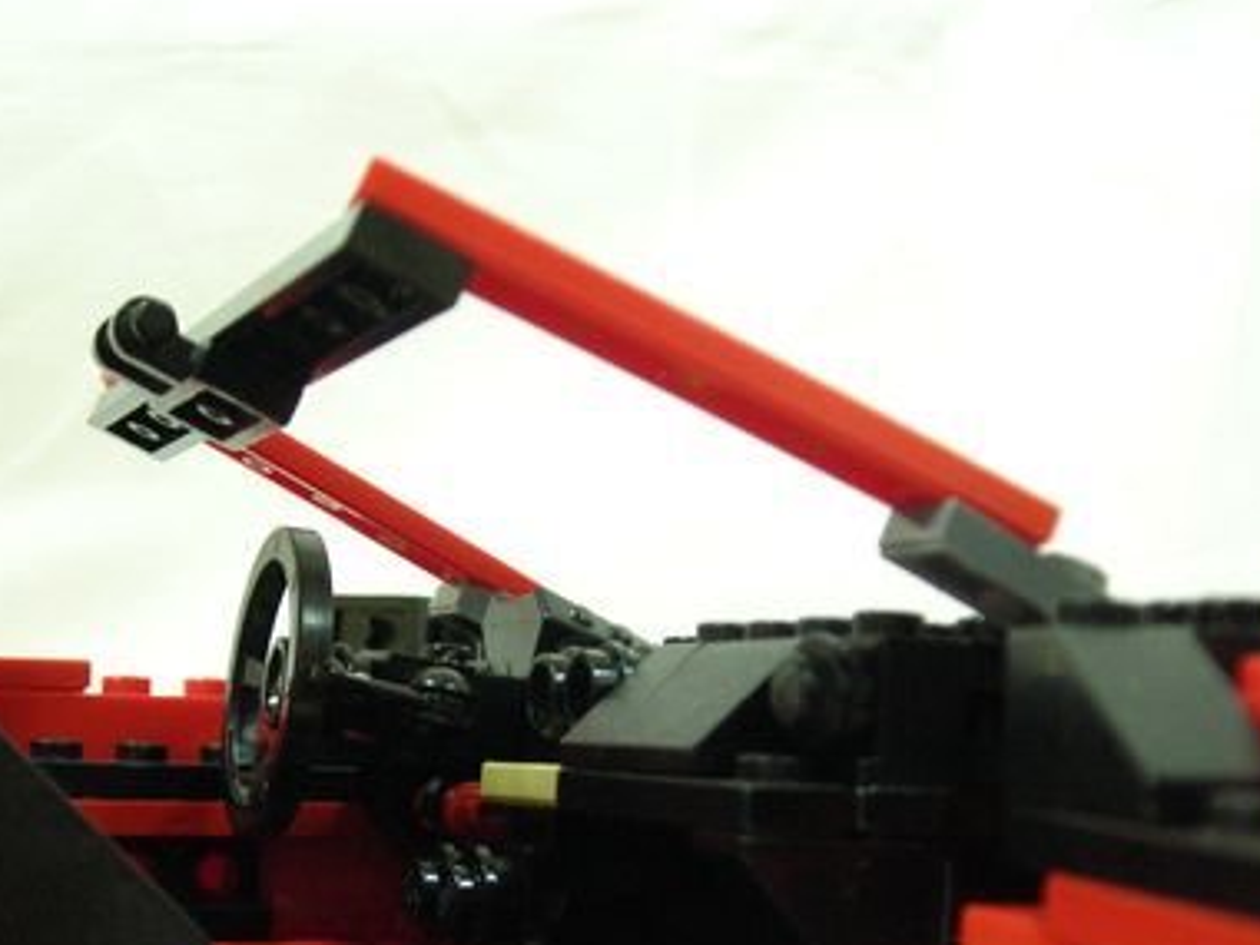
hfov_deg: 30.1
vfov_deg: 22.7
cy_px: 729
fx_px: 2330
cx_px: 454
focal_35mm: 64
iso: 200
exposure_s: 1/2.4
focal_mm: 6.3
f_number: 3.2
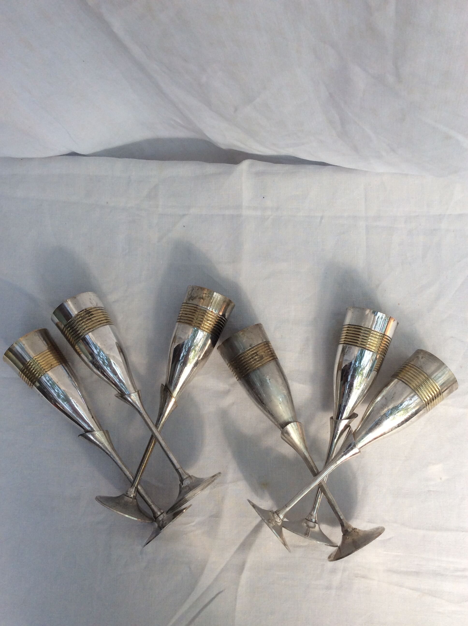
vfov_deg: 56.9
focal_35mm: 32
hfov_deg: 44.1
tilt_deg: -80.1
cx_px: 234
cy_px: 313
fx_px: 578
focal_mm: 3.3
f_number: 2.4
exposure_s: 1/214
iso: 32
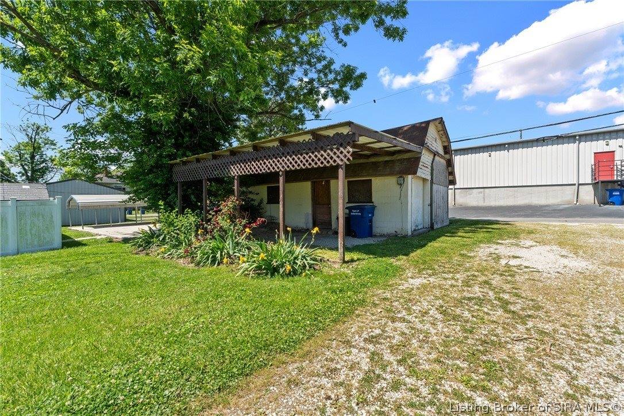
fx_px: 260
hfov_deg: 100.4
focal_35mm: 15
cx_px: 312
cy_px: 208
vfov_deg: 77.3
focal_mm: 10
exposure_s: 1/250
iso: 400
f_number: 11
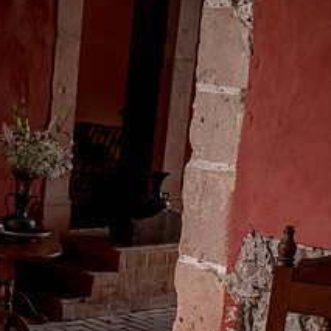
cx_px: -67
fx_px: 876
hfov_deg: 20.1
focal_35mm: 81
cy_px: 270
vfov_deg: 21.1
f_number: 3.2
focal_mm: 35
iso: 100
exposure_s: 1/100
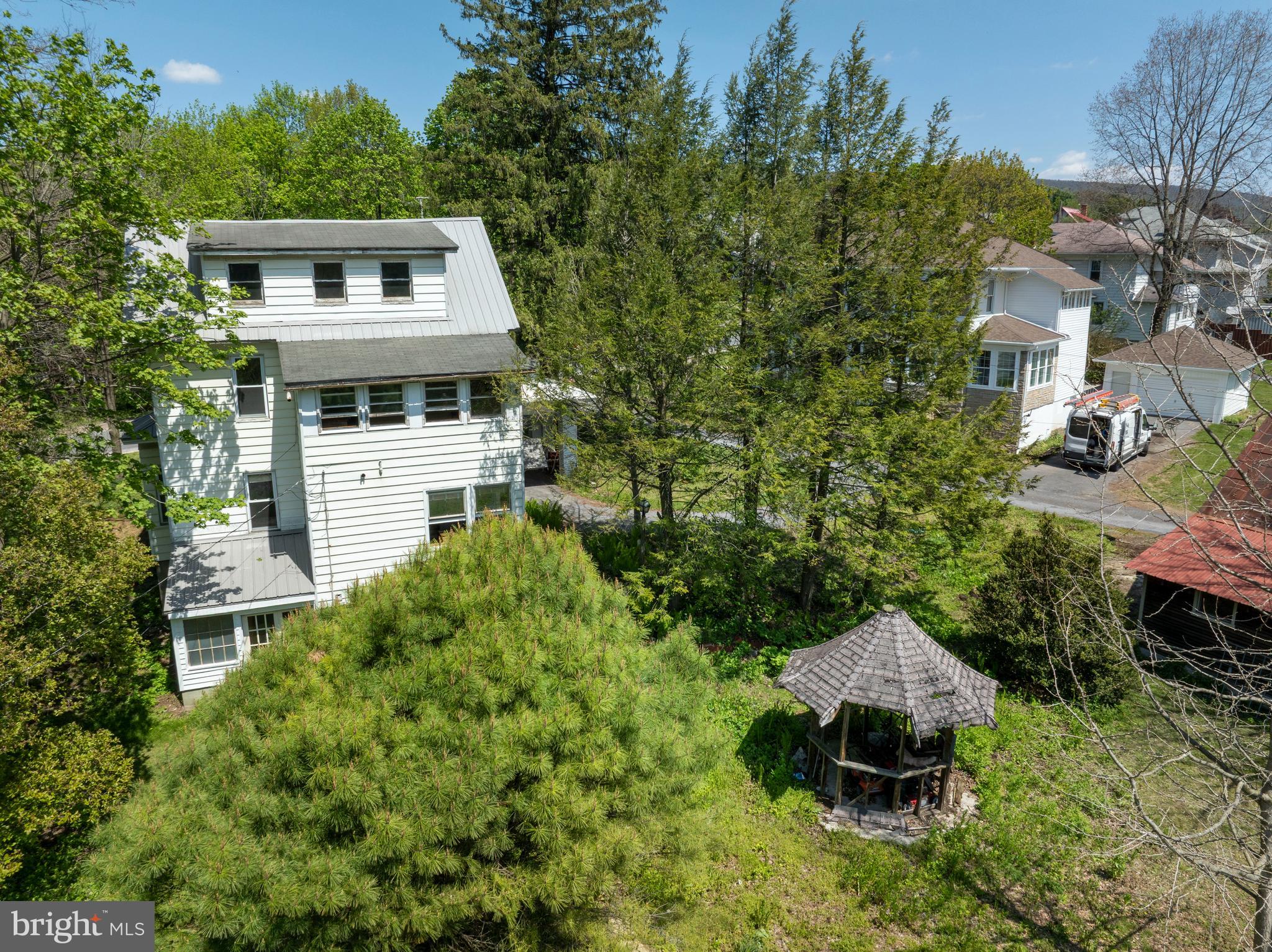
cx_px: 636
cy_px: 476
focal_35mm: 24
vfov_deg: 56.8
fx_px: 881
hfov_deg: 71.6
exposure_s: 1/320
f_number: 7.1
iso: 100
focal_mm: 12.29
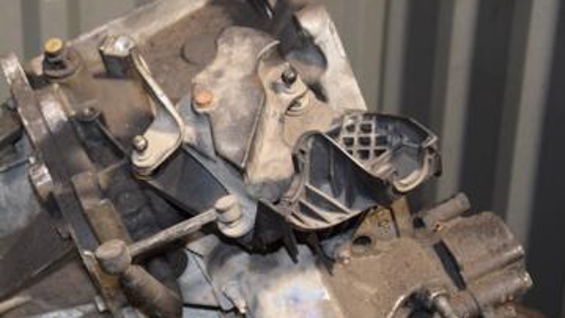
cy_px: 224
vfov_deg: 14.4
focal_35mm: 84
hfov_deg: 25.1
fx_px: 1259
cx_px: 170
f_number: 5
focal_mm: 32
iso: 800
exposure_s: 1/80
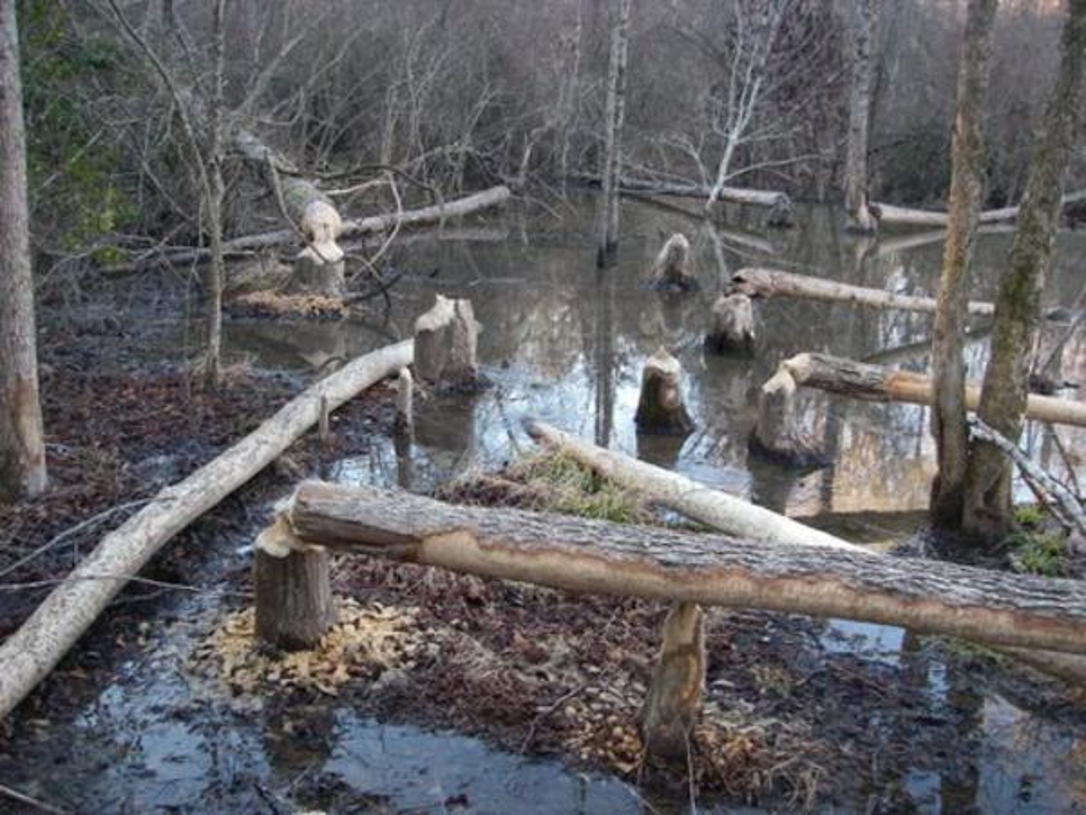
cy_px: 408
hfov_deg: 49.0
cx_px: 543
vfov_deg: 37.7
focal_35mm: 38
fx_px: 1192
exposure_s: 1/50
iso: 125
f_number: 3.3
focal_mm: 6.3
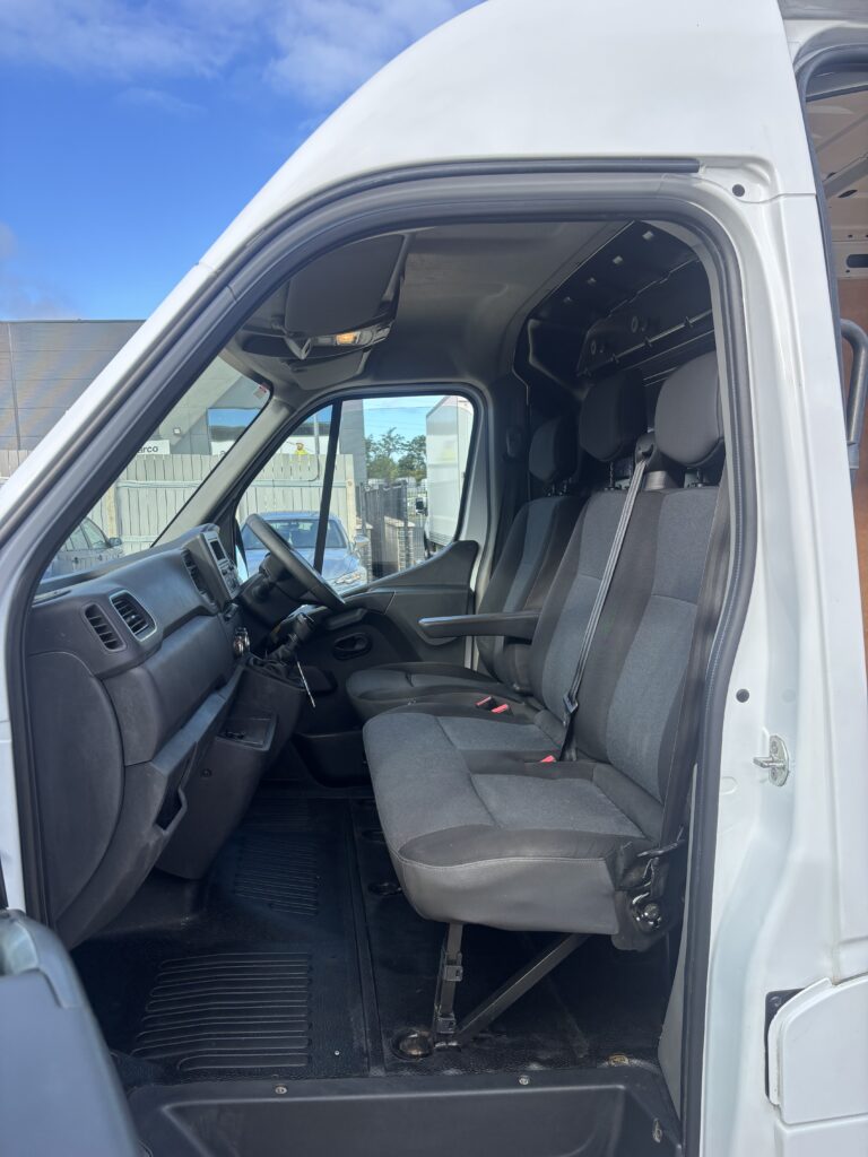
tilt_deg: -5.3
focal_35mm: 26
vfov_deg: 67.3
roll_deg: +1.7
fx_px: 869
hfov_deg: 53.1
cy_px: 578
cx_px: 434
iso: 50
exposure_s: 1/707
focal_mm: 5.96
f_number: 1.6
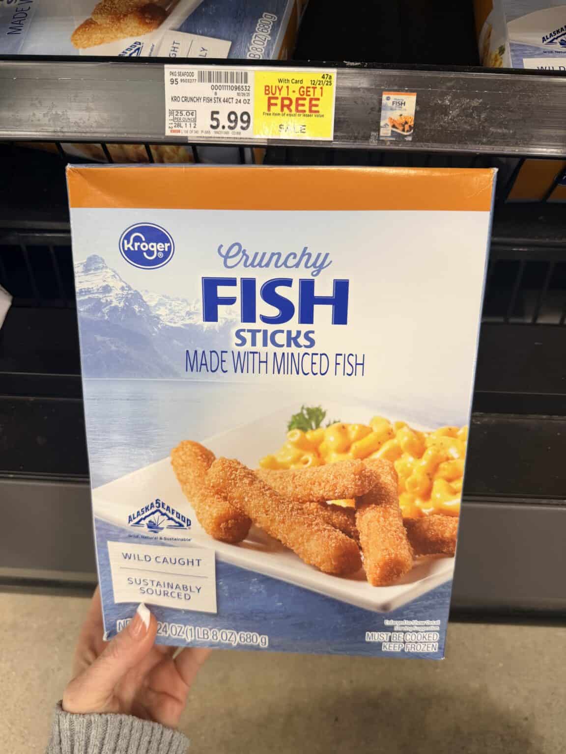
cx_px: 283
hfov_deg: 56.8
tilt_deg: -66.0
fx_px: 523
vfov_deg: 71.6
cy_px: 377
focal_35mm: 24
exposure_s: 1/61
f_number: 1.78
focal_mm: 6.76
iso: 100
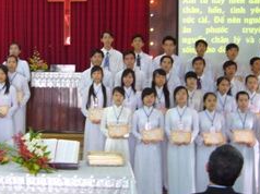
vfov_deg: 22.2
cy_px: 72
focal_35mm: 66
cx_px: 64
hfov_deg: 29.0
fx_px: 495
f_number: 2.8
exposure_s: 1/8
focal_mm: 5.8
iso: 100
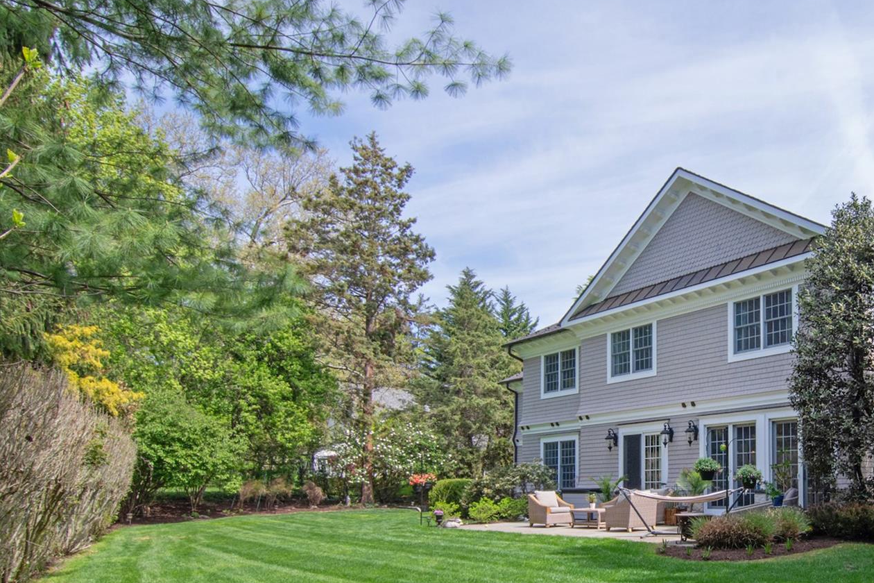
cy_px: 397
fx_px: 651
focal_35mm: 27
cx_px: 699
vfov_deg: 47.3
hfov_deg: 62.1
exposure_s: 1/250
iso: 400
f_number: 11
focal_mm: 11
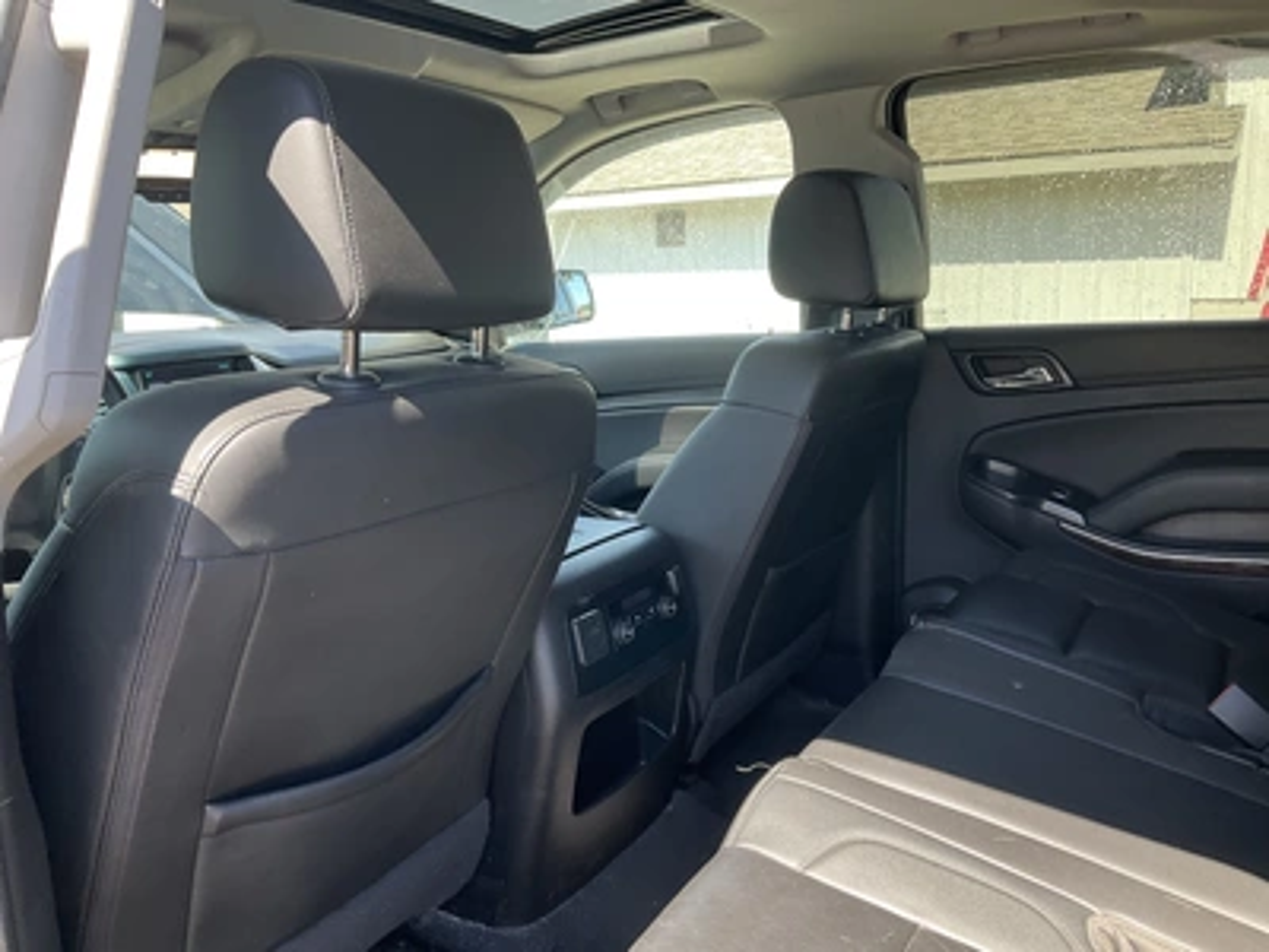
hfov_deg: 61.7
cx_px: 634
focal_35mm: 29
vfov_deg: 48.2
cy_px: 476
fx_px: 1063
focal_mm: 3
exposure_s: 1/122
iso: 25
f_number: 1.8
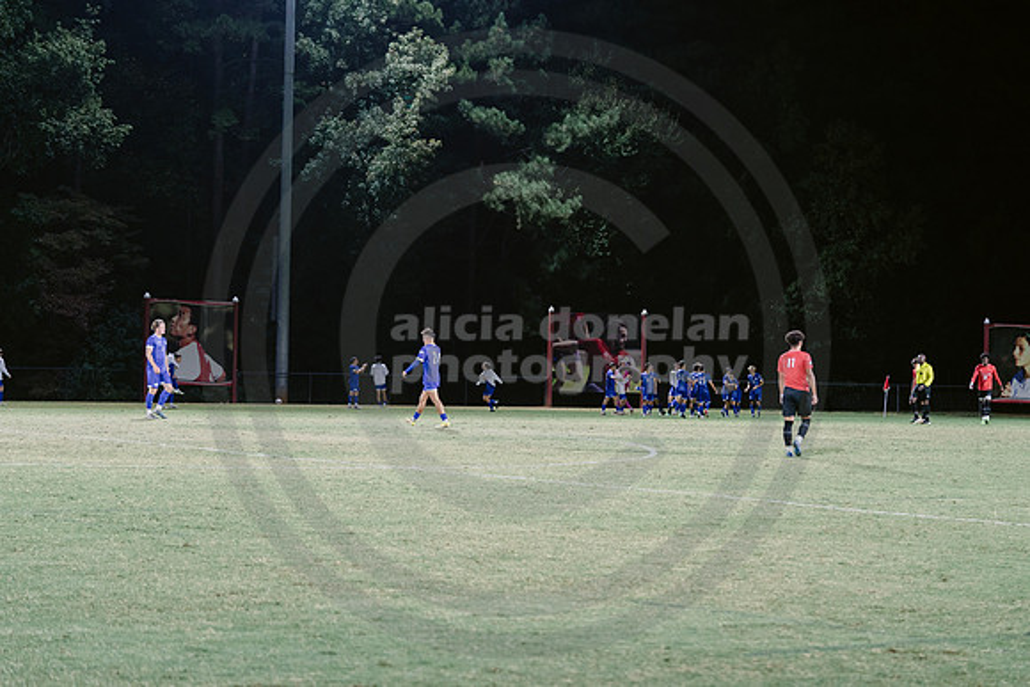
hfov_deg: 22.6
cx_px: 515
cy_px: 344
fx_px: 2575
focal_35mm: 90
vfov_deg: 15.2
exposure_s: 1/160
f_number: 3.5
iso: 2000
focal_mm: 90
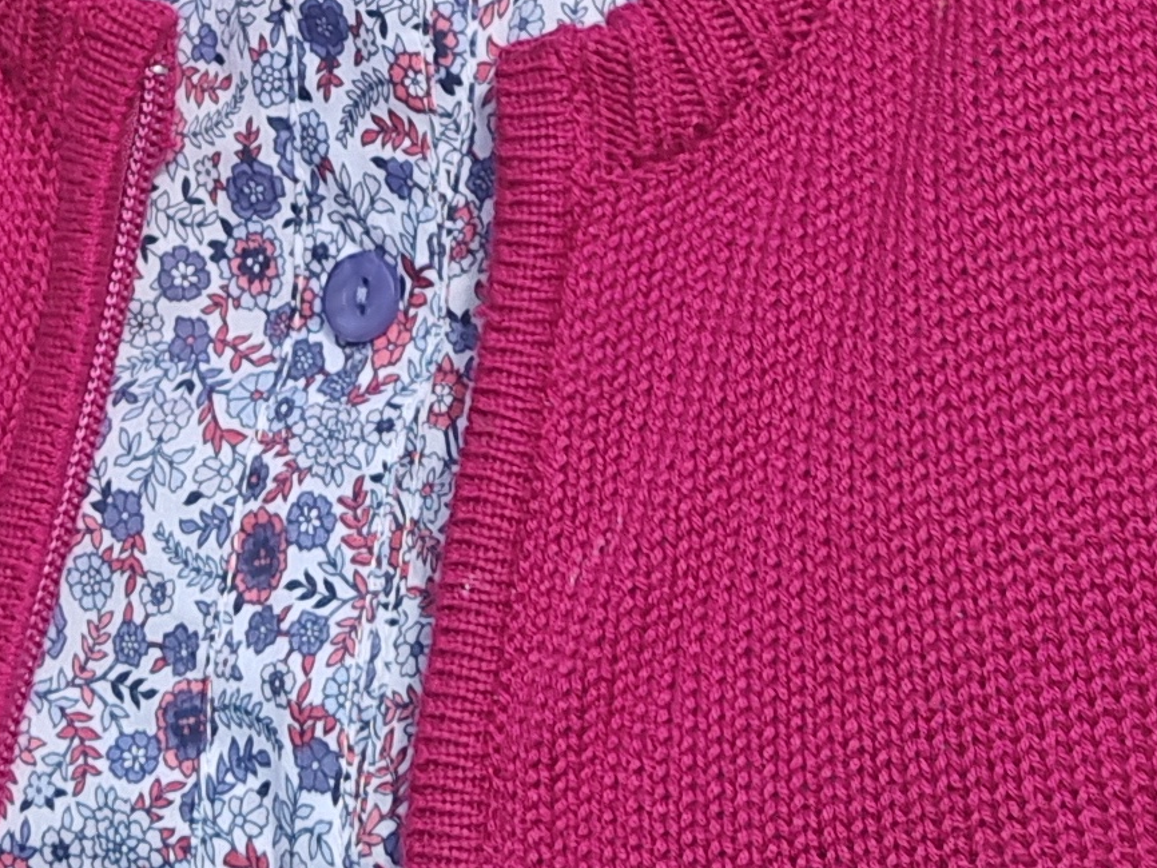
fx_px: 4045
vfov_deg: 11.4
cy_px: -684
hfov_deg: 16.0
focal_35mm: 121
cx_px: 84
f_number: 1.8
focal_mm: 5.4
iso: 50
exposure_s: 1/1779
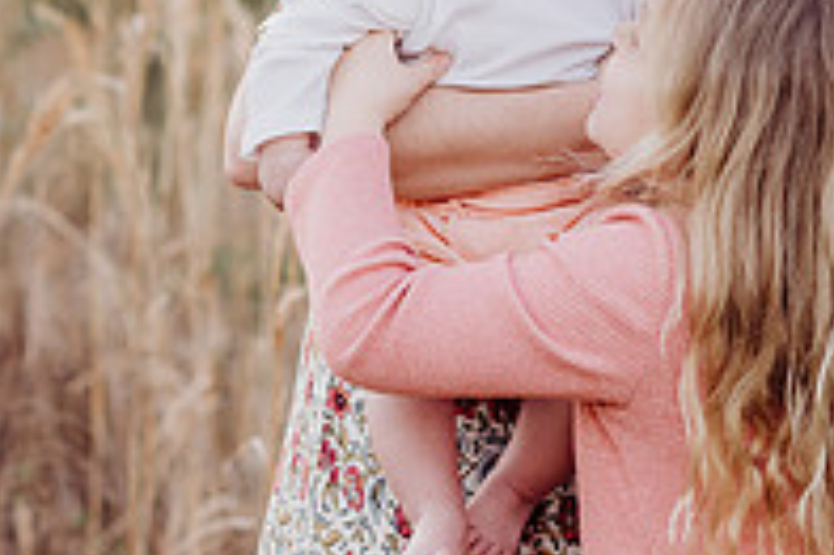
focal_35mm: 271
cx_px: 118
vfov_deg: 5.1
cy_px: 147
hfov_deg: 7.6
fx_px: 6273
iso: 160
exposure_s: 1/320
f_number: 2.5
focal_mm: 85
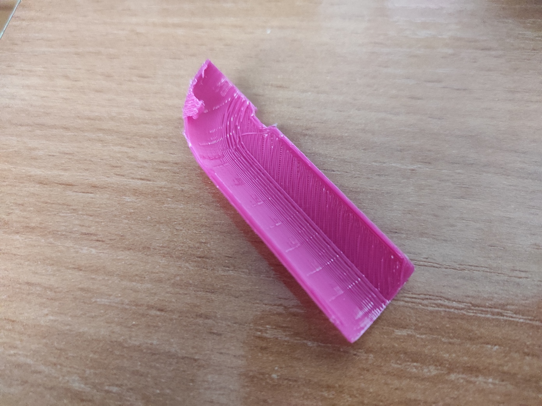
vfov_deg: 54.8
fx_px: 391
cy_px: 203
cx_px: 271
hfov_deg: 69.4
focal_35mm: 25
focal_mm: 5.43
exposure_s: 1/20
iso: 2668
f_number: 1.89
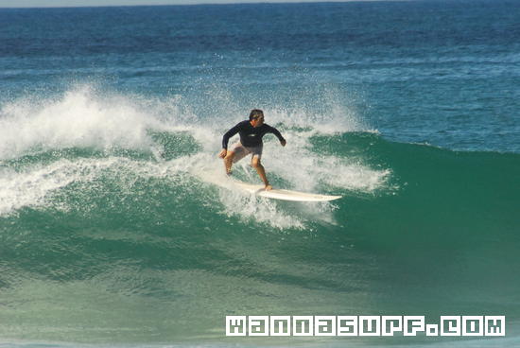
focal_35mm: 450
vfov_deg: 3.1
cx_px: 260
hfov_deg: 4.6
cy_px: 174
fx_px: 6507
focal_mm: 300
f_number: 8
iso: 800
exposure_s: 1/640
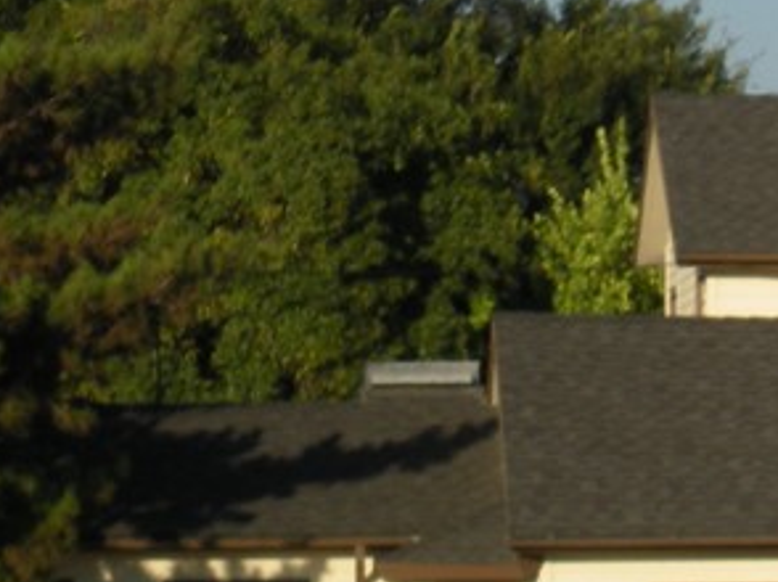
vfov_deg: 5.8
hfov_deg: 7.5
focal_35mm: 258
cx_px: 1257
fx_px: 5794
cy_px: 286
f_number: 6.5
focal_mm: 12.3
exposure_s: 1/260
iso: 64
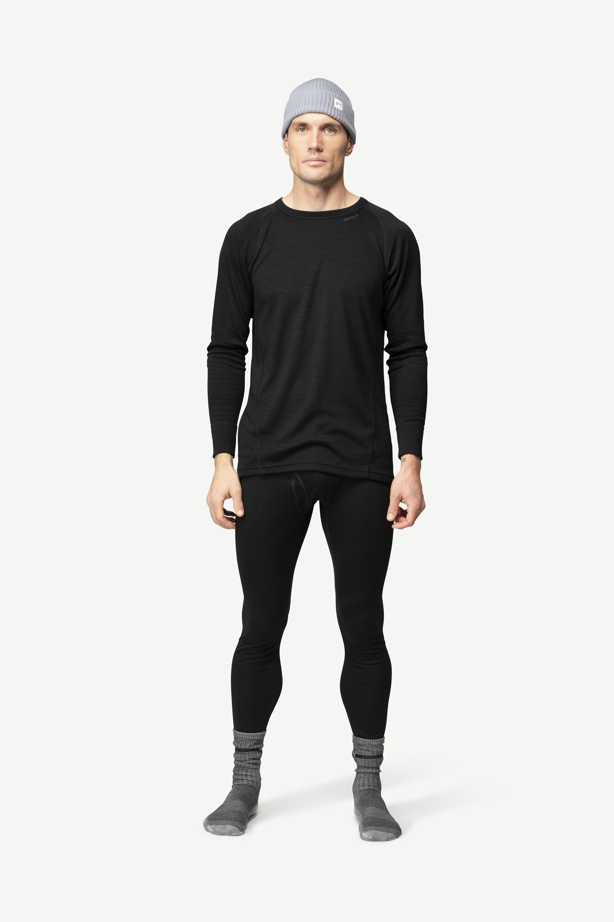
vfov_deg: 28.8
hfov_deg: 19.5
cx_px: 307
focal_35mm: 70
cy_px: 461
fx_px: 1791
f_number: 5
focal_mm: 70
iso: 500
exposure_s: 1/60
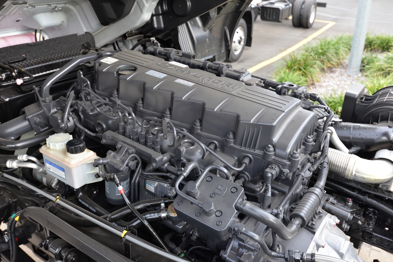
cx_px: 196
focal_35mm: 34
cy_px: 131
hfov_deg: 55.8
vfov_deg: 38.9
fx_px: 371
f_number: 5.6
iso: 400
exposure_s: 1/125
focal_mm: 34
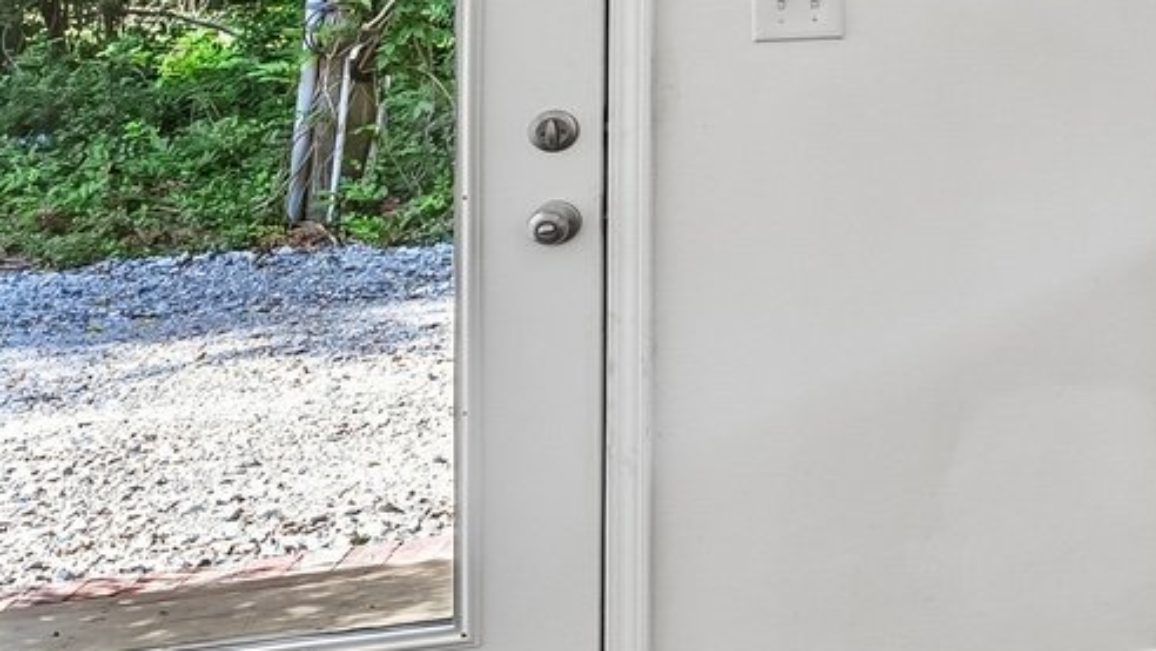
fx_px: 1870
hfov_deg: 23.4
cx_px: 1936
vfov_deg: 18.7
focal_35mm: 61
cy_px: -116
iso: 400
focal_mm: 14
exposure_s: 1/13
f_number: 8
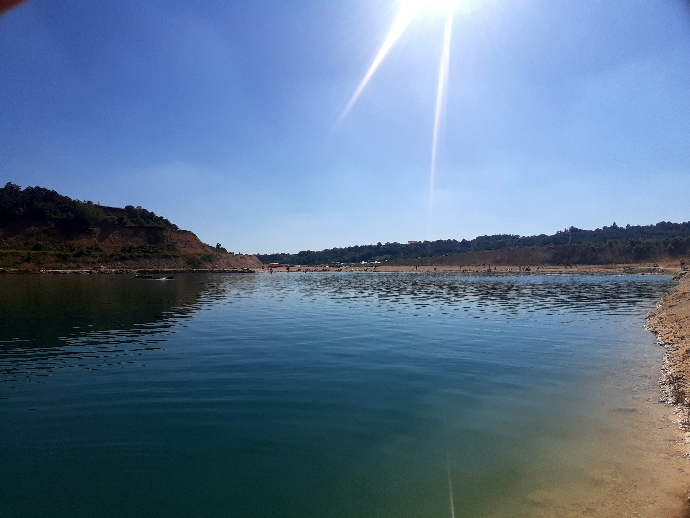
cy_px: 259
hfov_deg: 87.8
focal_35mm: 18
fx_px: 359
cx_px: 345
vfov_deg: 71.6
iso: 40
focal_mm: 1.87
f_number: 2.4
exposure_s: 1/2924
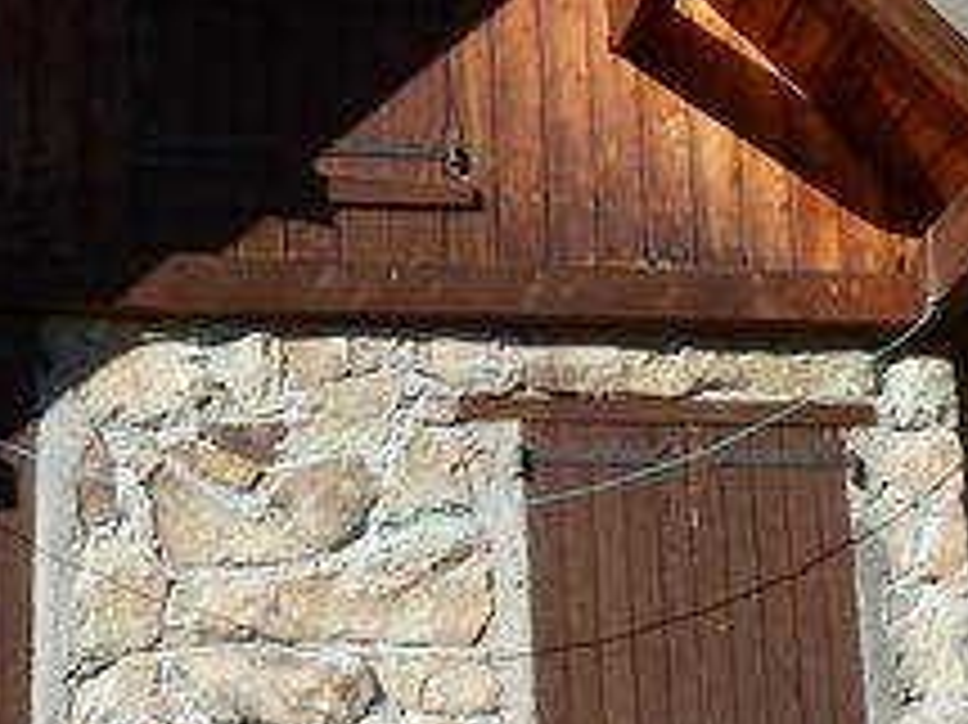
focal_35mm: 93
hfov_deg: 21.1
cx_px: 518
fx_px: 2599
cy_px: 405
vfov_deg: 15.9
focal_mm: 4.1
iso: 80
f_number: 4.5
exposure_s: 1/500
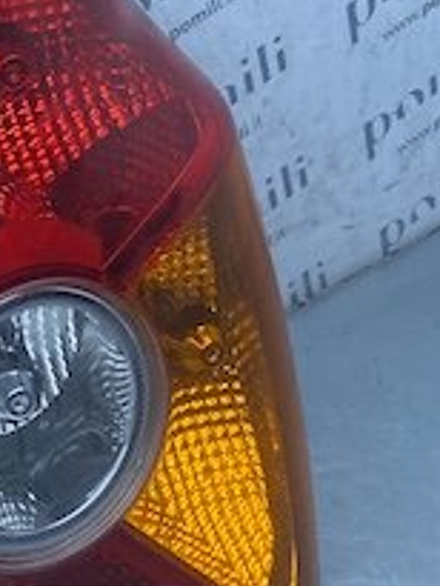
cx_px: -57
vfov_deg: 24.1
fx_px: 1371
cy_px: 312
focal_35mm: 81
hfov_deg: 17.5
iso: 32
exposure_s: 1/852
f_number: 1.8
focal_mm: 4.25
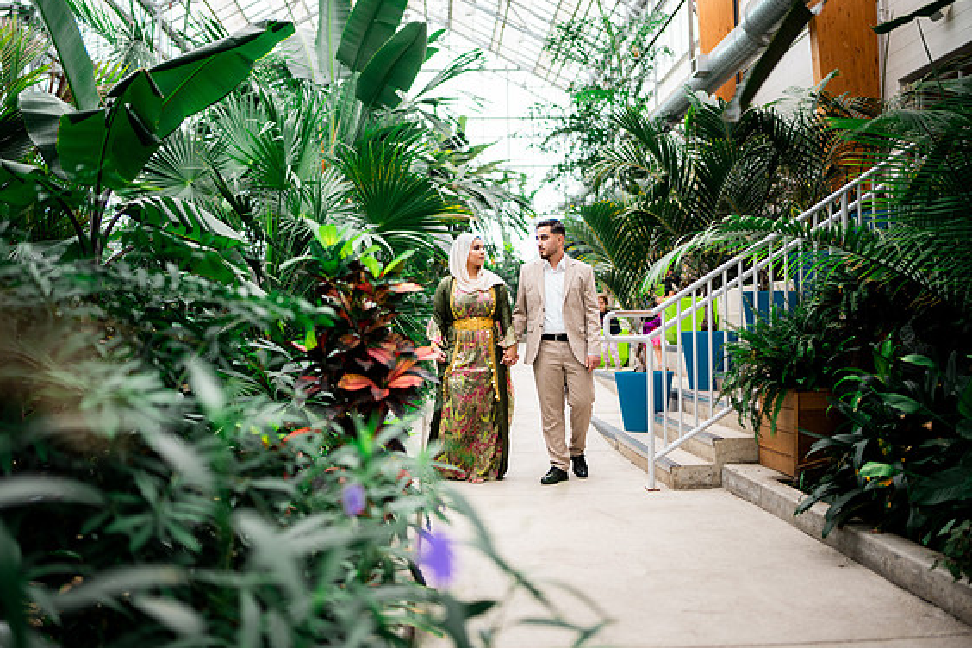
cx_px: 481
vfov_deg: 36.9
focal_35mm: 36
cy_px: 323
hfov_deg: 53.1
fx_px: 972
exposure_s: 1/800
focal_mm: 35
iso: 200
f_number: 1.2
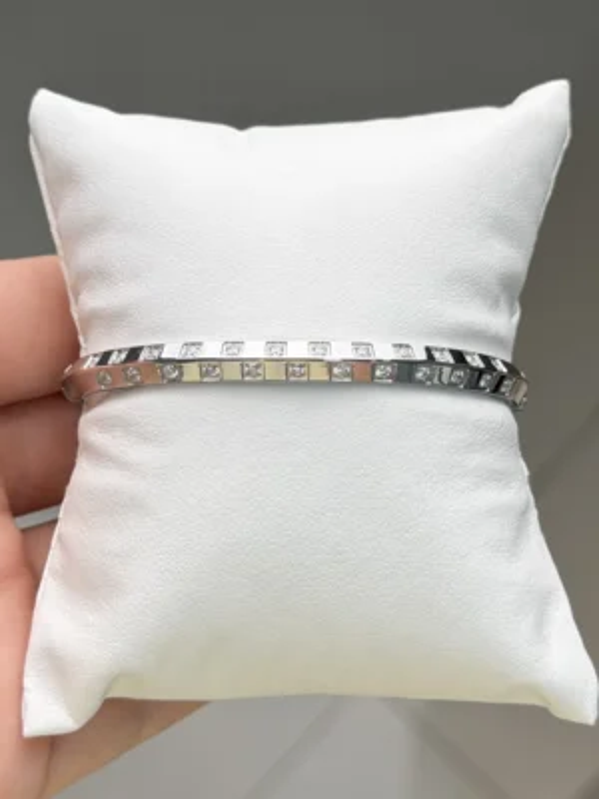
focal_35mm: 48
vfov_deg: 39.7
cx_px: 300
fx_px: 1107
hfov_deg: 30.3
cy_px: 400
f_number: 1.78
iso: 64
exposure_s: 1/794
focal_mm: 6.76
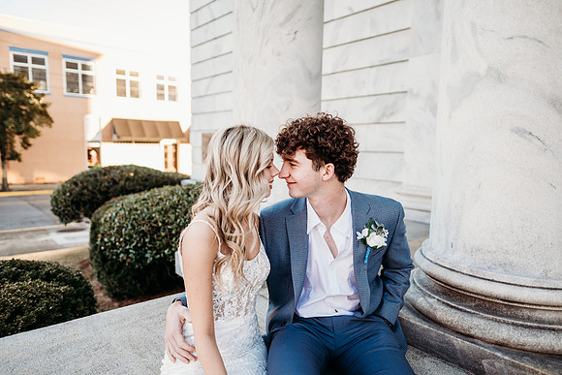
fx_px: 375
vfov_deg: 53.2
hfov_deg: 73.7
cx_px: 281
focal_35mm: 24
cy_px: 188
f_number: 2
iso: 200
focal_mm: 24
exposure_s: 1/320
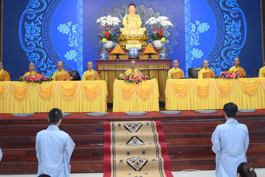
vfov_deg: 30.3
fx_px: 324
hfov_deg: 44.5
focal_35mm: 44
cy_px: 61
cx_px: 140
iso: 800
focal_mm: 31
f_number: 4
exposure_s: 1/100
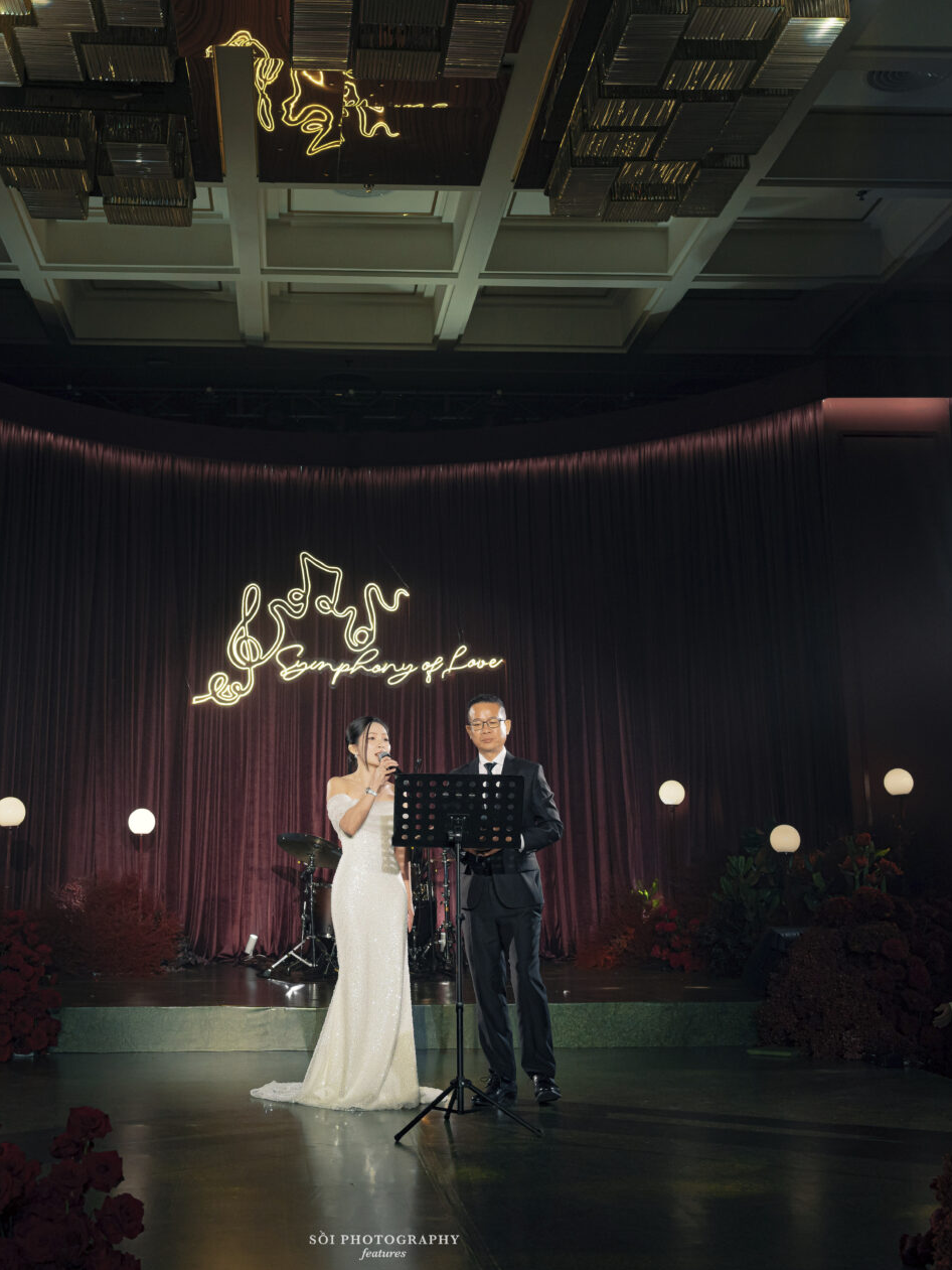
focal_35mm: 41
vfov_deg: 45.8
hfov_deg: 35.0
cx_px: 361
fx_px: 1503
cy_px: 636
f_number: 3.5
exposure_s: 1/250
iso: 800
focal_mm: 28
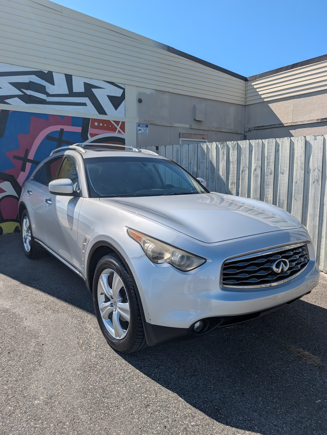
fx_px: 302
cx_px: 164
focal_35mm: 24
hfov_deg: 56.9
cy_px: 218
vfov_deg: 71.5
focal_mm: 6.9
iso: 22
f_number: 1.68
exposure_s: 1/26316
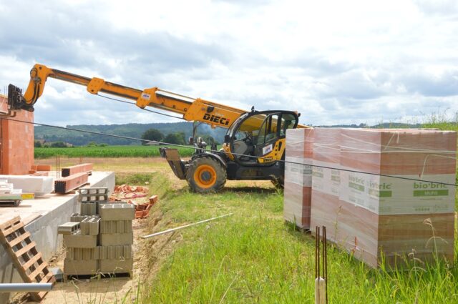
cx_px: 229
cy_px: 152
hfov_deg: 49.6
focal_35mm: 39
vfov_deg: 34.1
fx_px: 496
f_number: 8
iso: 100
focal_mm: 26
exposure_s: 1/250
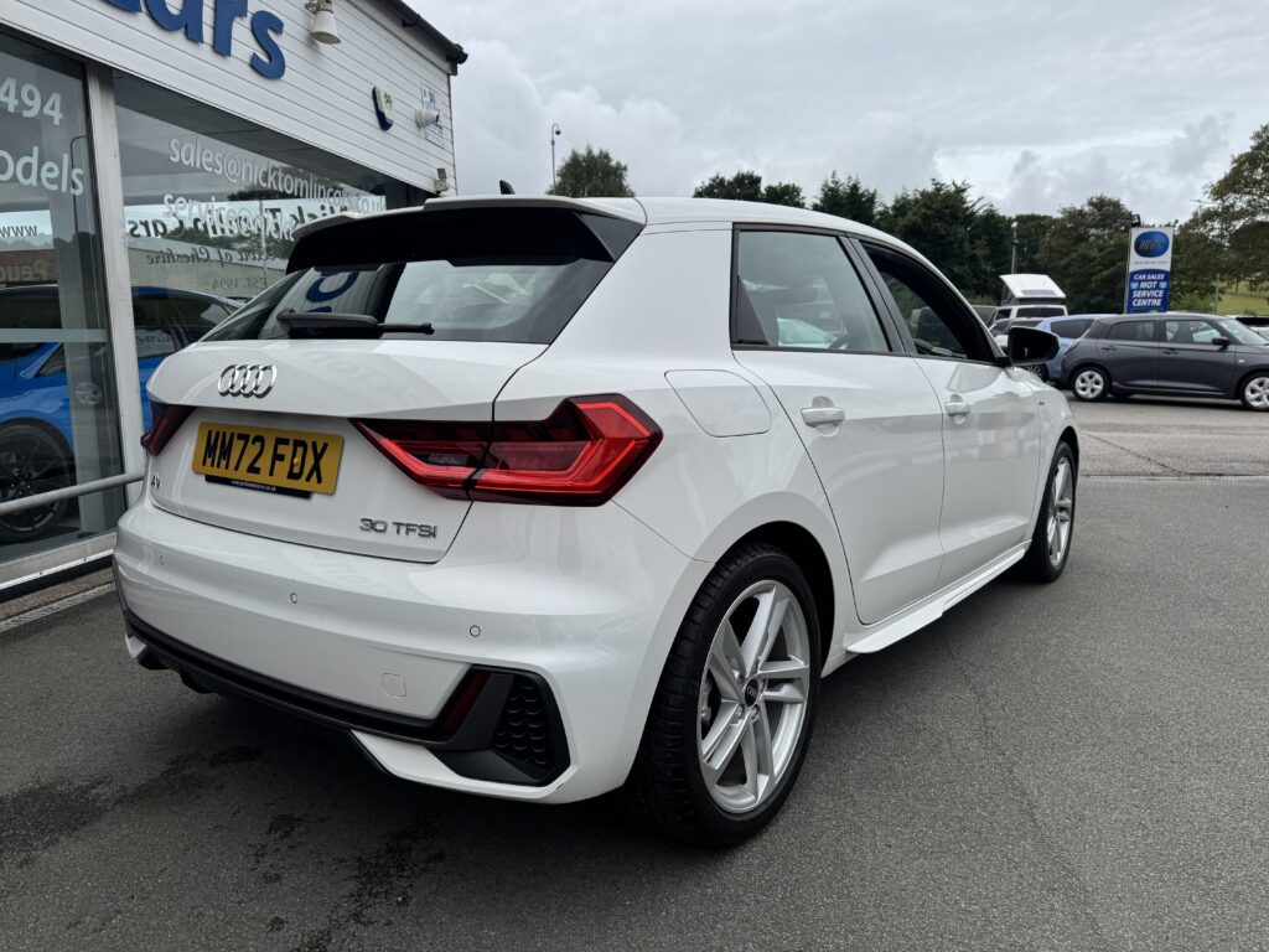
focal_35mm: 24
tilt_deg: -8.1
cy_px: 476
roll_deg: +1.3
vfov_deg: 56.8
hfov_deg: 71.6
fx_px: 880
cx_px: 634
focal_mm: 6.76
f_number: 1.78
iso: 80
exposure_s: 1/2710
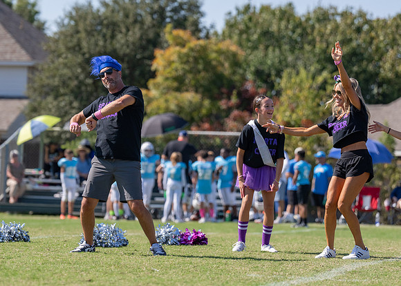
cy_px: 142
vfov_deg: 7.1
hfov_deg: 10.0
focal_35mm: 201
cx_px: 145
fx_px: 2293
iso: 320
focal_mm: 135
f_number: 2.8
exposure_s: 1/6400
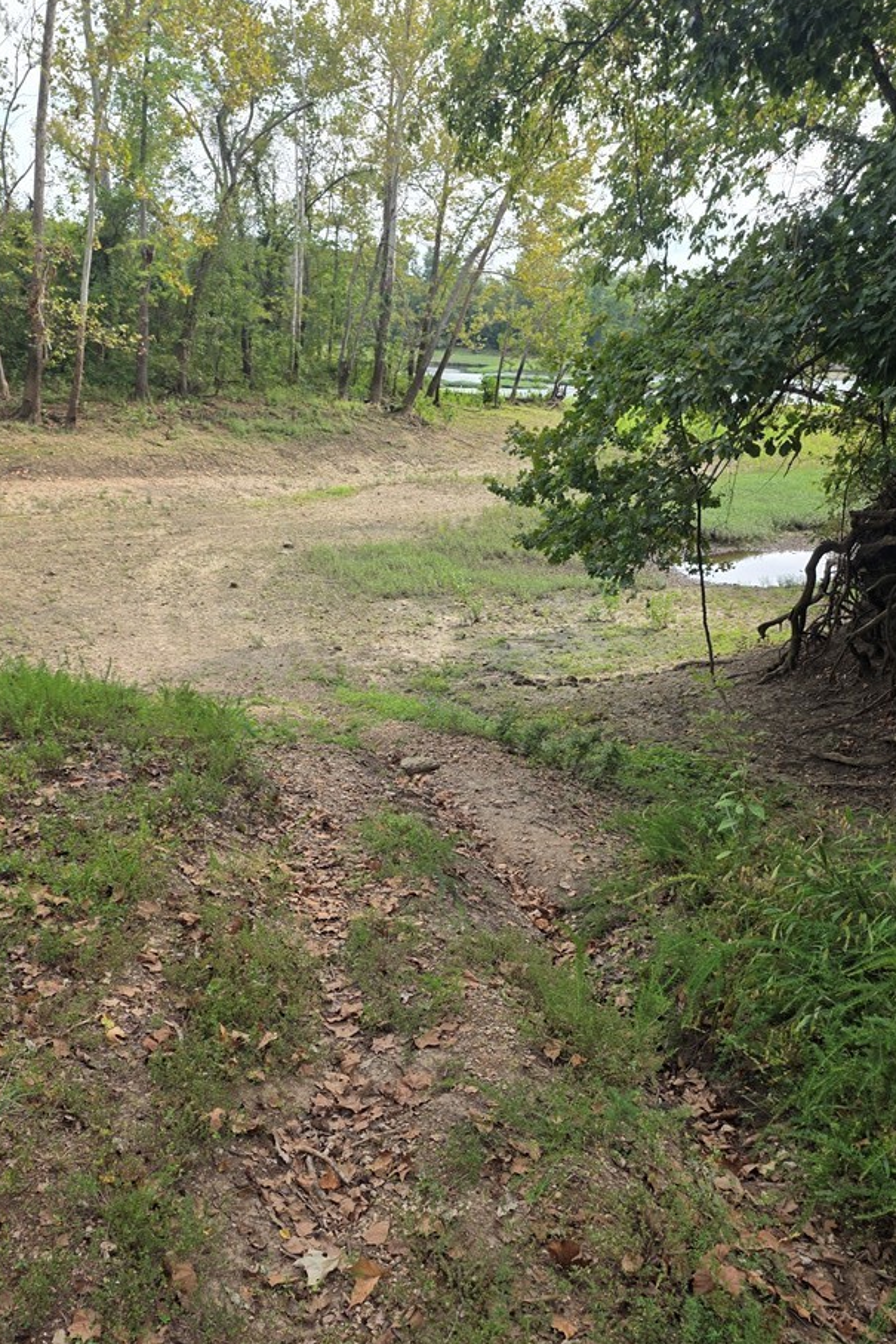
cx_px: 412
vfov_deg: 67.2
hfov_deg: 47.9
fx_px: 1008
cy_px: 735
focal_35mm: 27
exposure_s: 1/1501
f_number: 1.7
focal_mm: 6.25
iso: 80
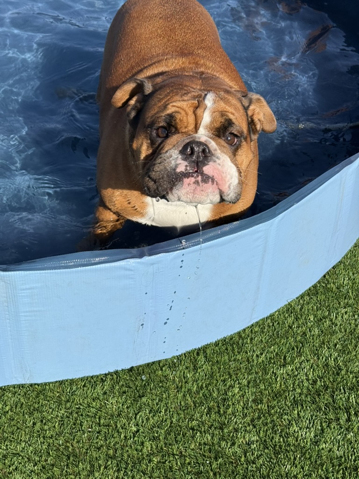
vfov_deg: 39.7
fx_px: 664
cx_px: 180
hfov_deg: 30.3
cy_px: 240
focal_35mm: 48
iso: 64
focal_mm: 6.76
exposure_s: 1/4329
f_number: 1.78
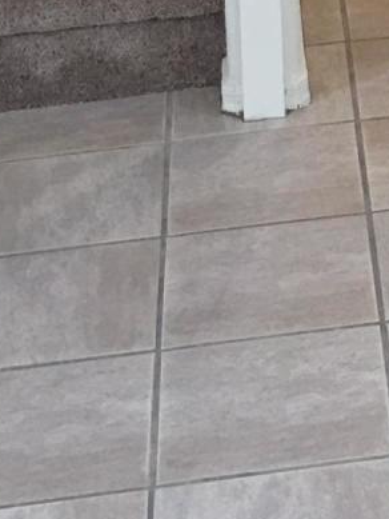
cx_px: 574
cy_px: -699
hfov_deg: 9.7
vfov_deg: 11.2
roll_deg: +1.6
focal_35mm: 149
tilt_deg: -4.8
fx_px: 2231
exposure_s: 1/15
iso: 32
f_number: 2.2
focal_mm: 4.15
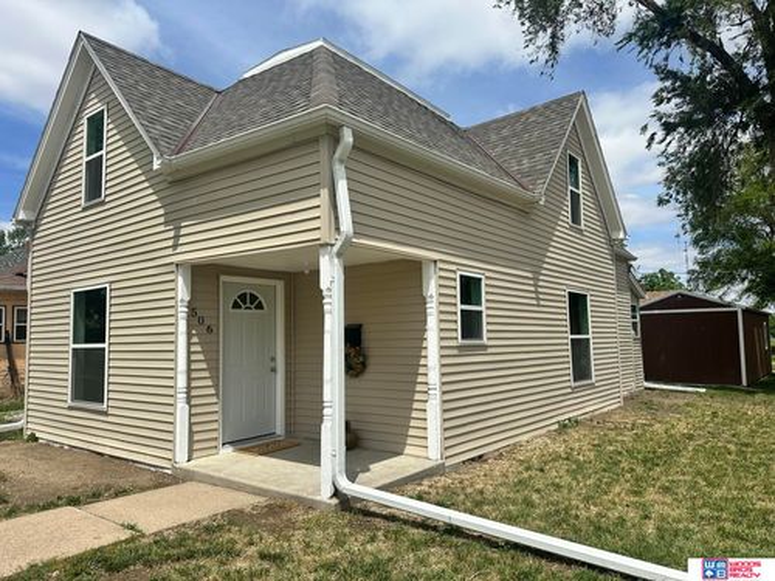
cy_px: 290
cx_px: 388
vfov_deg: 56.8
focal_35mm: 24
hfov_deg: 71.6
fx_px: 537
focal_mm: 6.86
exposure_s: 1/6623
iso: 80
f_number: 1.78
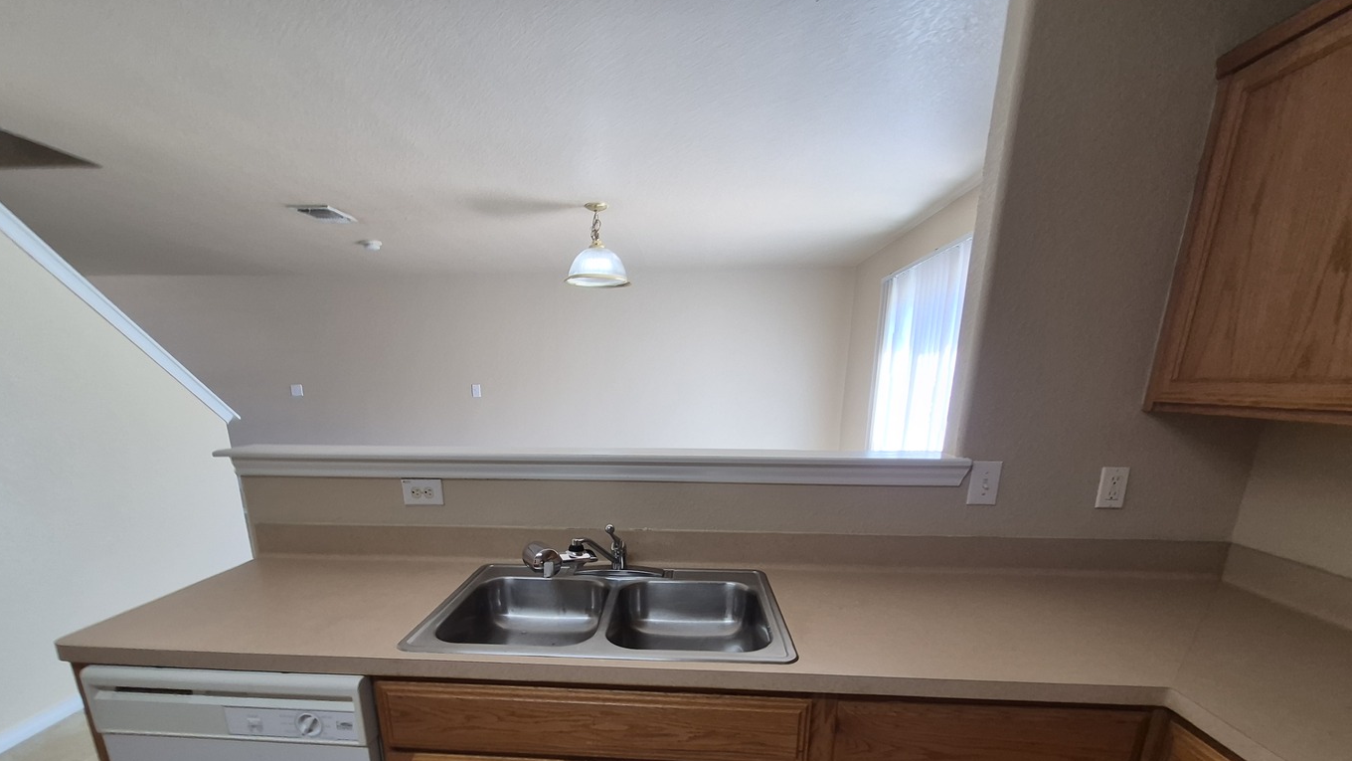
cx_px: 654
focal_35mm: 15
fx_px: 538
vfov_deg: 68.1
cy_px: 522
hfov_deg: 103.0
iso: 100
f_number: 2.2
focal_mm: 1.74
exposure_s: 1/60
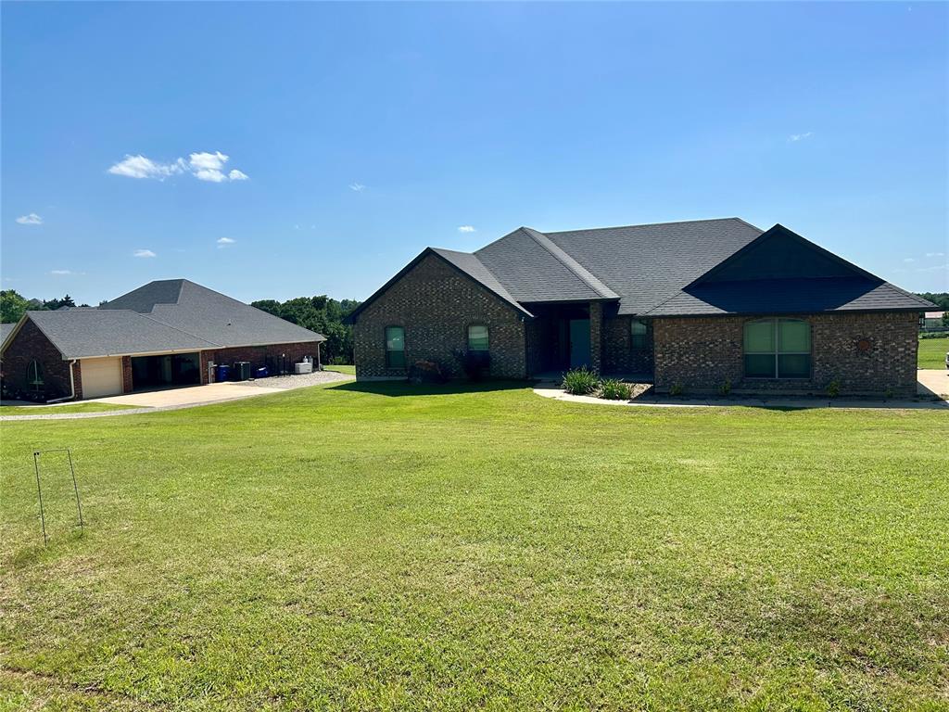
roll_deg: +2.6
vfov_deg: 53.1
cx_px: 474
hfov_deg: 67.3
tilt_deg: -5.6
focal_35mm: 26
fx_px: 713
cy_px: 356
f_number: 1.5
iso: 50
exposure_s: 1/6211
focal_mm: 5.7
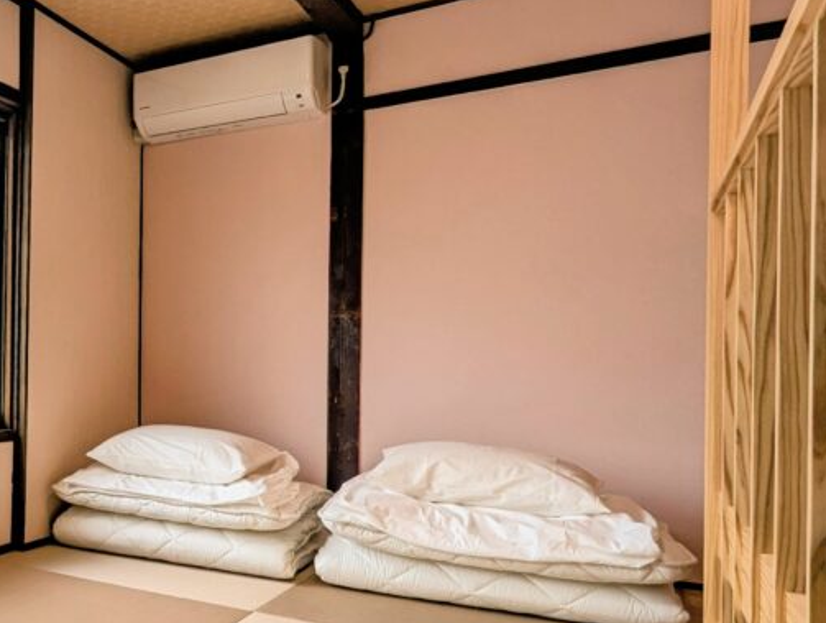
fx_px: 741
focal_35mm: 31
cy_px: 370
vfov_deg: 45.3
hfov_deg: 45.0
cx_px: -71
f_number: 2.2
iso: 91
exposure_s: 1/120
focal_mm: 1.95
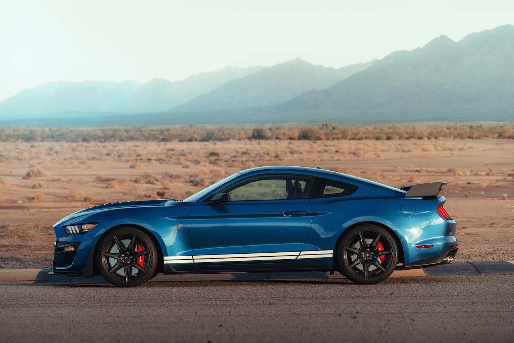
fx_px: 1827
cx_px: 258
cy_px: 171
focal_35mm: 128
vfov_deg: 10.7
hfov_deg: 16.0
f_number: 5
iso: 400
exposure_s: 1/125
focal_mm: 127
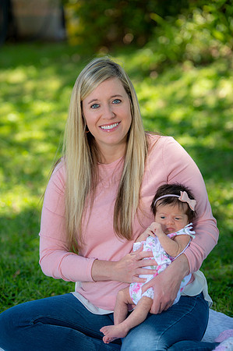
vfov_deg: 17.7
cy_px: 176
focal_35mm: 116
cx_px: 116
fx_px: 1129
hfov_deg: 11.8
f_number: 2.8
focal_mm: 116
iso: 100
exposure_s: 1/250
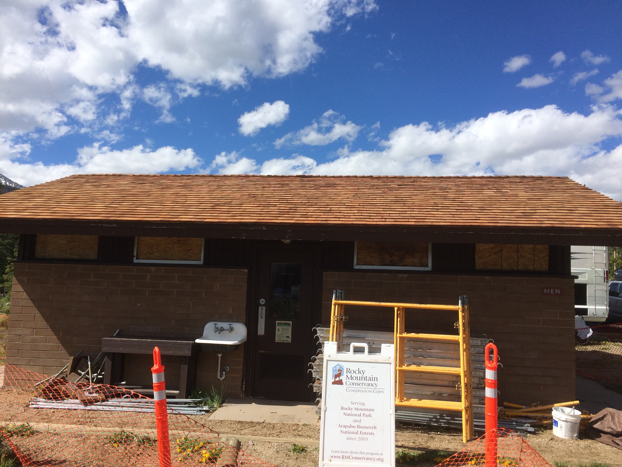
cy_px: 234
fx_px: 521
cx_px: 311
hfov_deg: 61.7
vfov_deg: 48.2
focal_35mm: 29
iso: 32
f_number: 2.2
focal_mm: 4.15
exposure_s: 1/2740
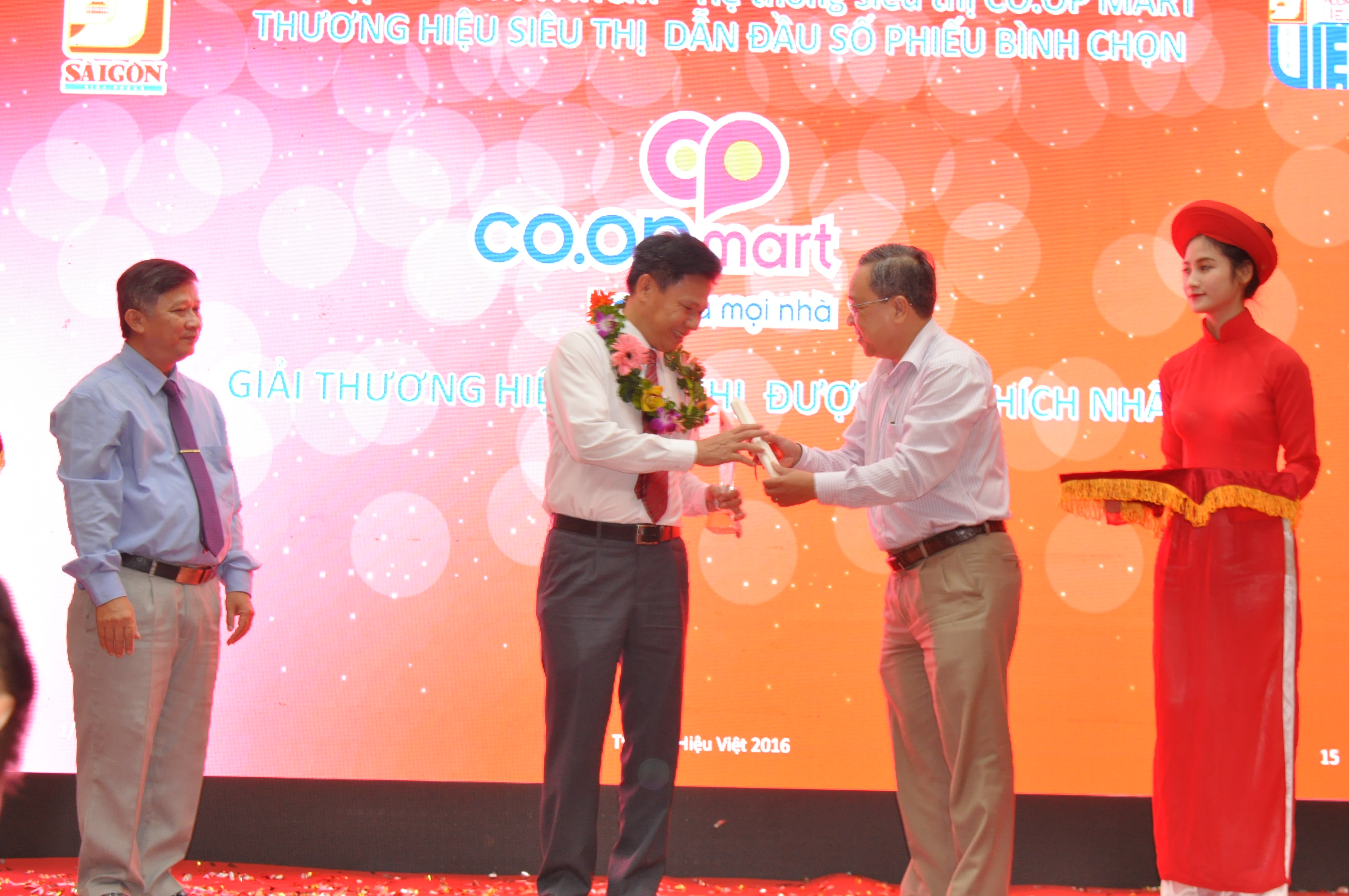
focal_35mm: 63
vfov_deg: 21.5
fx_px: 2358
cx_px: 674
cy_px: 448
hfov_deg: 31.9
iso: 1000
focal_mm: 42
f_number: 5.6
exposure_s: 1/30
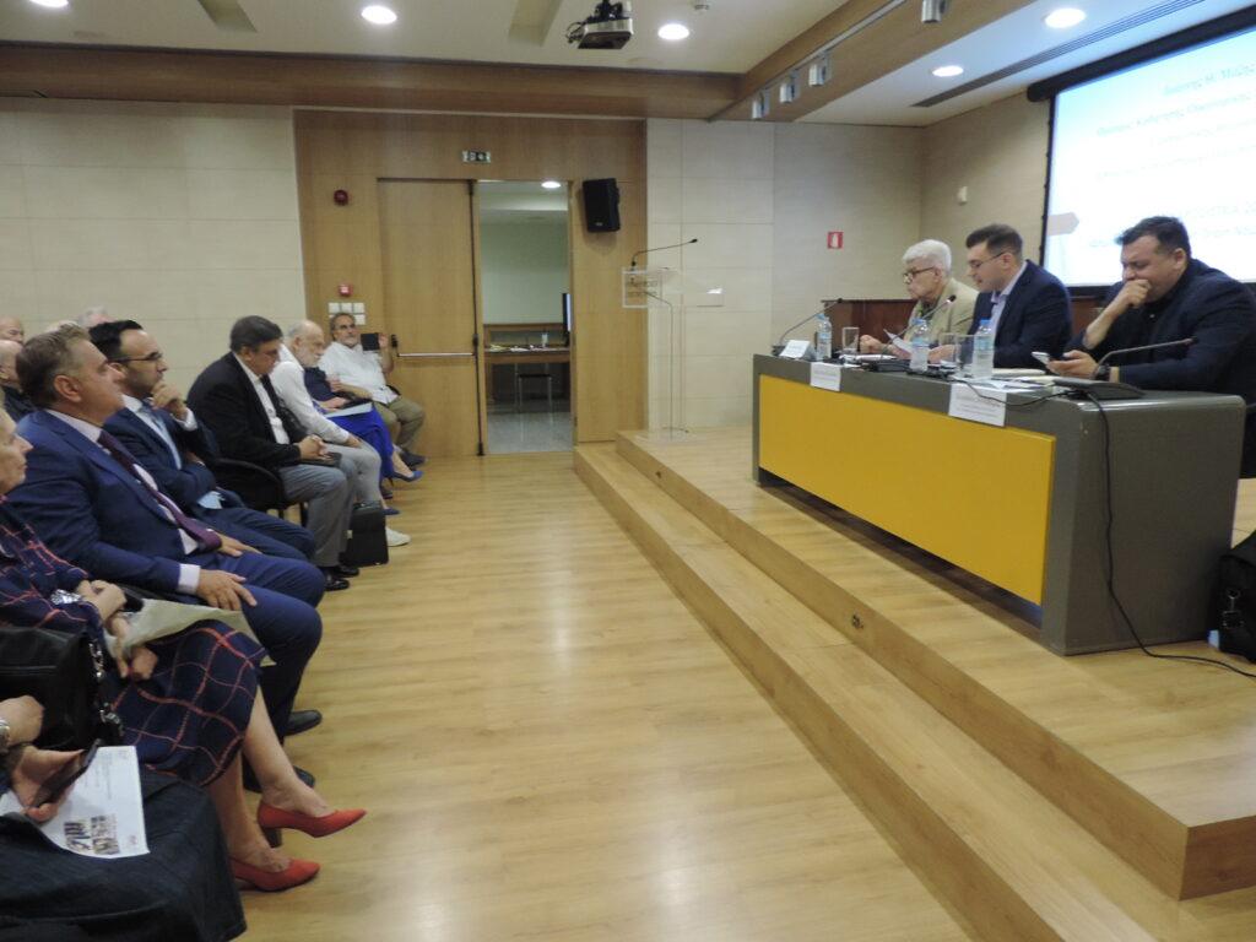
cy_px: 471
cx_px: 628
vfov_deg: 56.8
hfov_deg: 71.6
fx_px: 871
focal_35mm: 24
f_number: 3
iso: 400
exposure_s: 1/30
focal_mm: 4.3
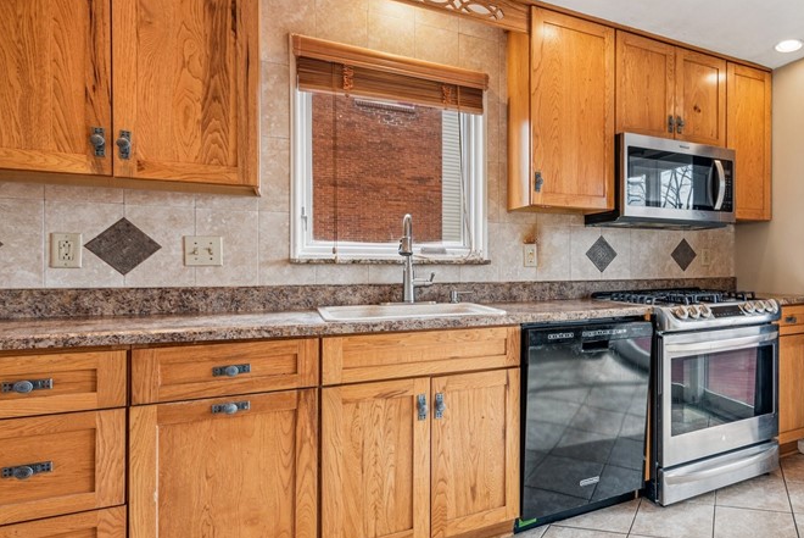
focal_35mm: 23
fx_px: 514
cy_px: 265
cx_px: 600
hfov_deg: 71.1
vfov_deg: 55.2
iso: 50
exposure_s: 1/2.5
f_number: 11
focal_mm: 14
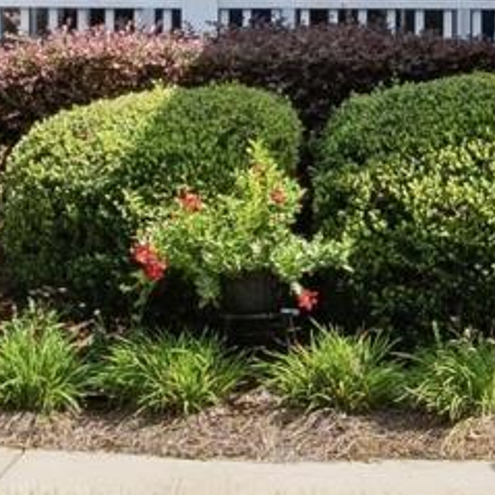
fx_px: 2369
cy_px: -629
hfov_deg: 11.8
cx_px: 538
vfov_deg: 10.5
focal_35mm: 146
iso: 200
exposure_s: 1/320
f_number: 6.3
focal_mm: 11
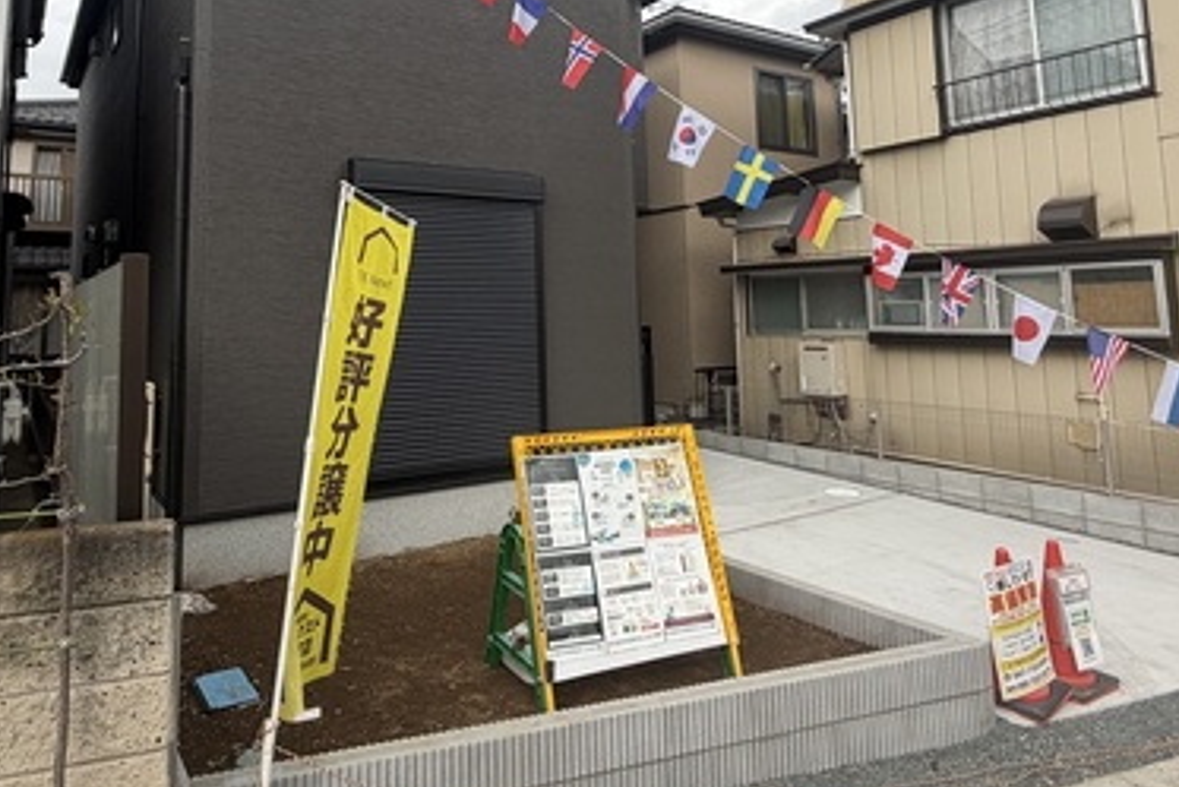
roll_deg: +0.7
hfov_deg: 71.0
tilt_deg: +6.8
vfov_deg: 49.8
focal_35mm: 25
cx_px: 496
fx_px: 819
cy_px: 221
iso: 64
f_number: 2.2
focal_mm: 2.22
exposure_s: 1/502
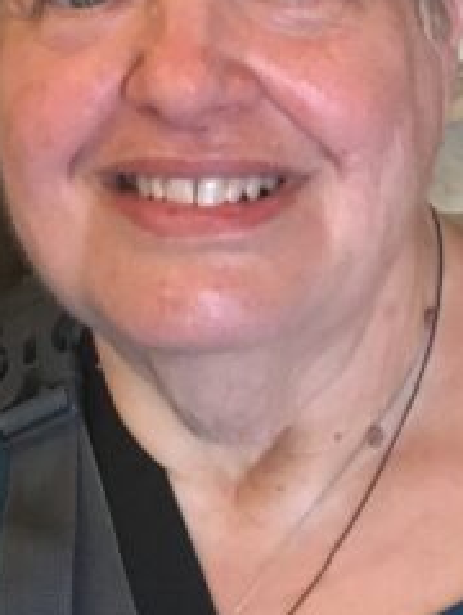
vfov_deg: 14.3
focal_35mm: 124
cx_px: 445
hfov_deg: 11.9
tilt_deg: +2.2
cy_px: -435
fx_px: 2205
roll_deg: +0.7
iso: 200
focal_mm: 4.15
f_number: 2.2
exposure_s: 1/17
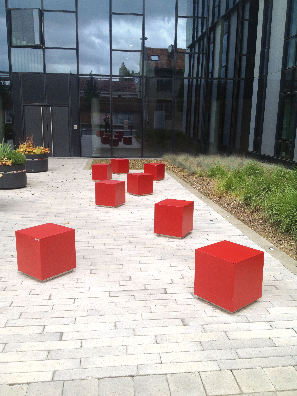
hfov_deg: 40.7
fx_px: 400
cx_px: 148
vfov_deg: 52.6
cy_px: 198
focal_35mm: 35
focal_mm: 4.28
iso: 64
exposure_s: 1/439
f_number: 2.4
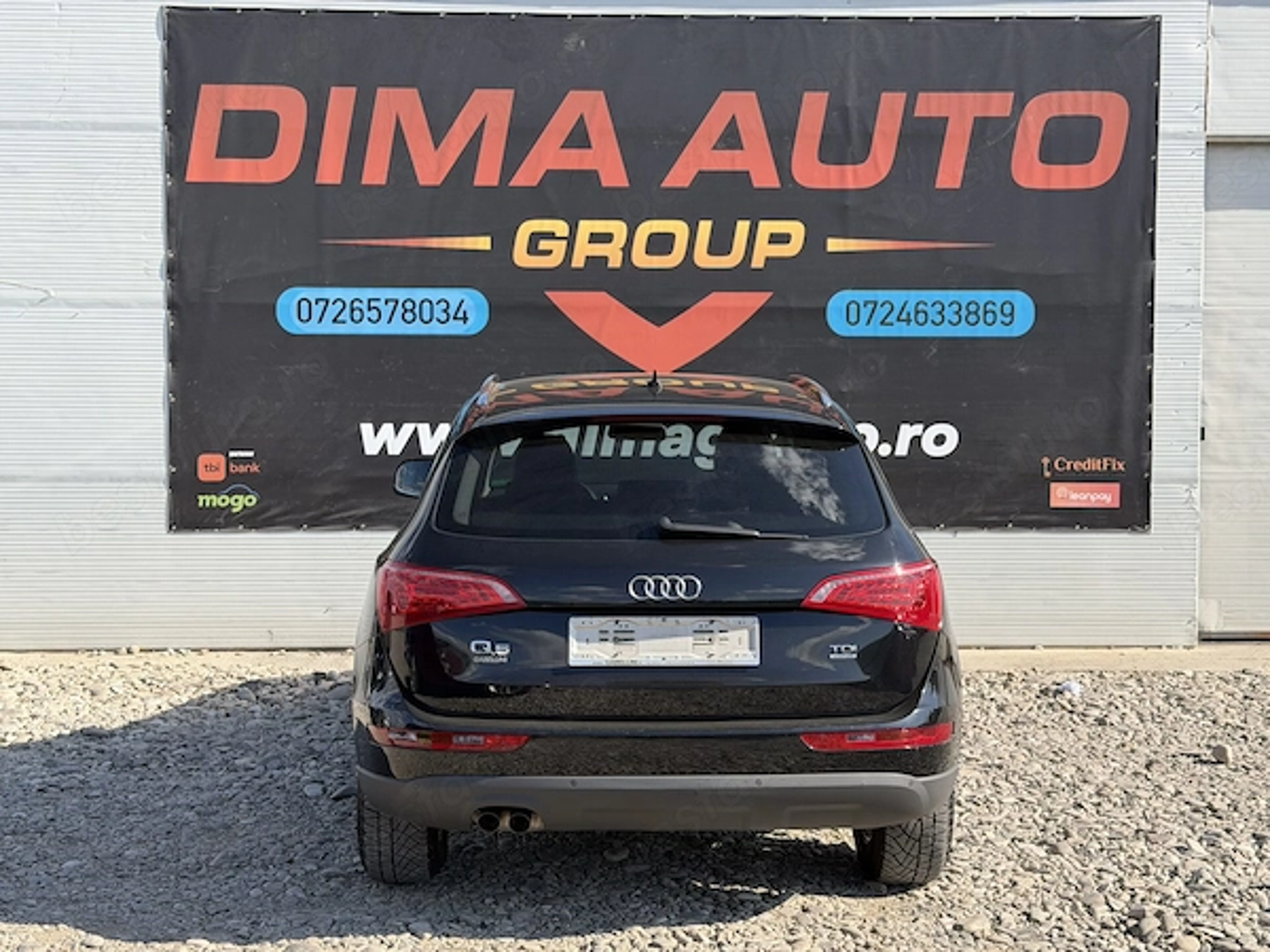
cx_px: 635
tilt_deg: -2.4
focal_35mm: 48
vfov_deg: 30.3
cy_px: 476
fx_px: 1761
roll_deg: -0.2
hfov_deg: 39.7
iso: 64
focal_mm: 6.76
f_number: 1.78
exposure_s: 1/1980
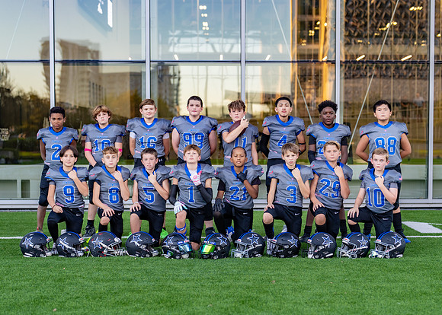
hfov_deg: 32.0
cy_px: 180
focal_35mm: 61
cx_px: 237
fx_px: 771
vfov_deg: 23.1
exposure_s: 1/400
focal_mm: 50
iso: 320
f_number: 2
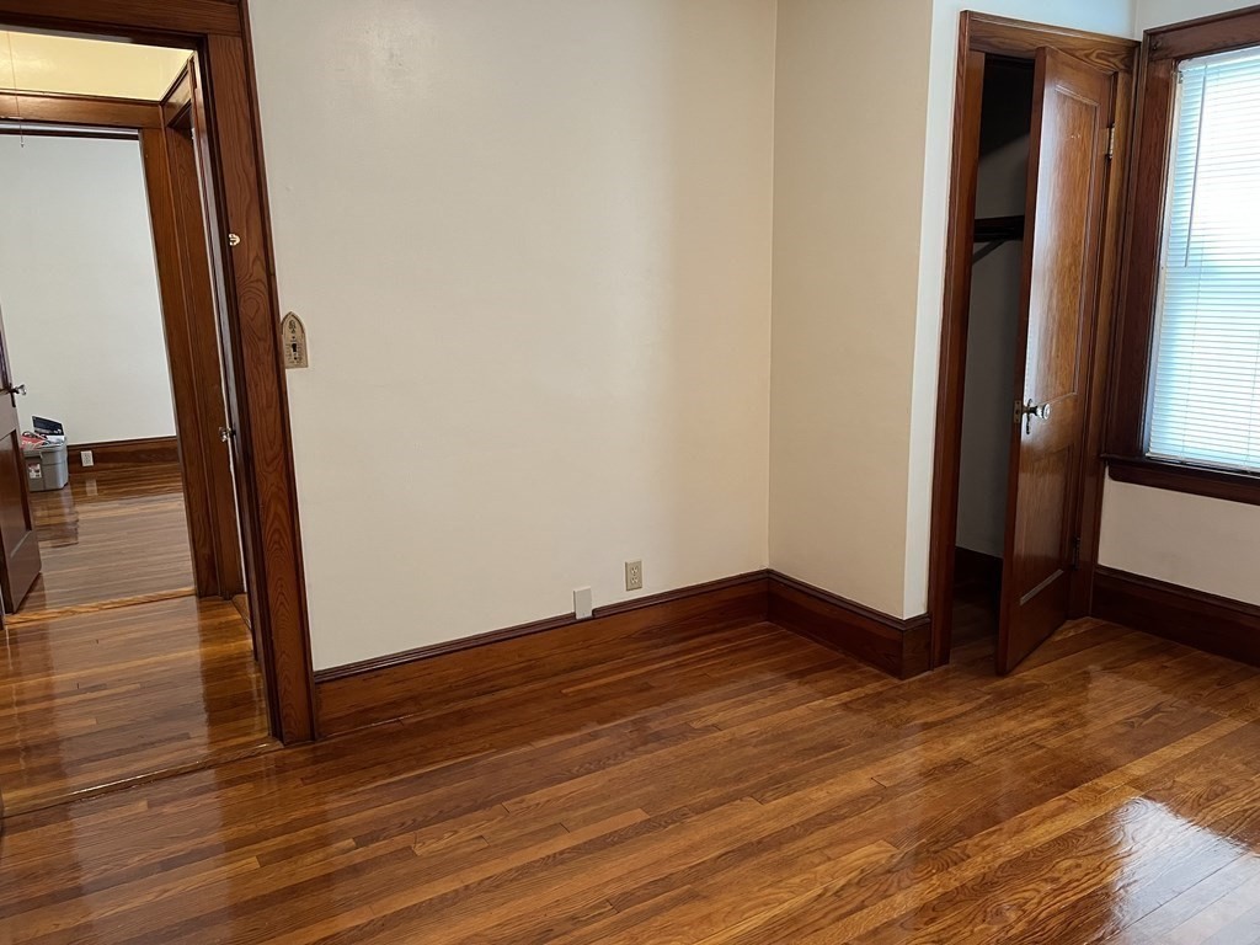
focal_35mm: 26
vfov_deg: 53.1
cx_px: 630
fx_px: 946
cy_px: 472
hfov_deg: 67.3
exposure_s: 1/60
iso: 250
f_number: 1.5
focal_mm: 5.7
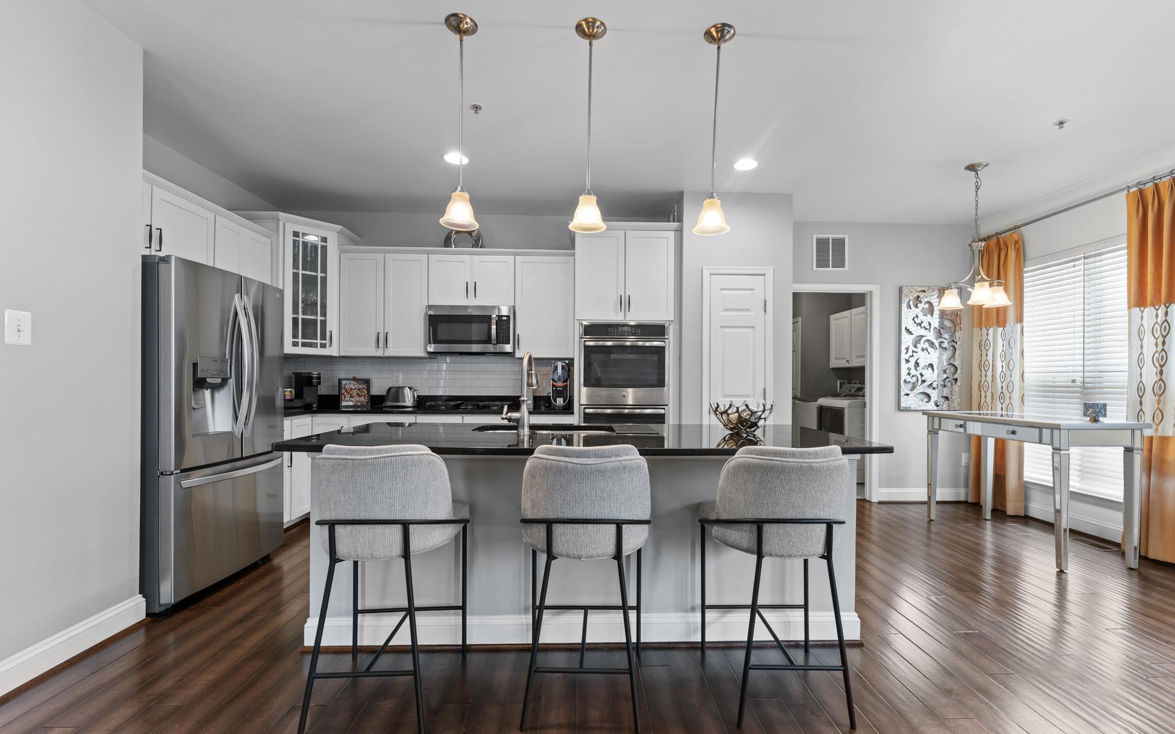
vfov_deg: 74.7
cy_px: 391
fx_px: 480
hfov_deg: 101.4
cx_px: 603
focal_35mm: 15
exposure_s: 1.3
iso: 100
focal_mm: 14
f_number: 8
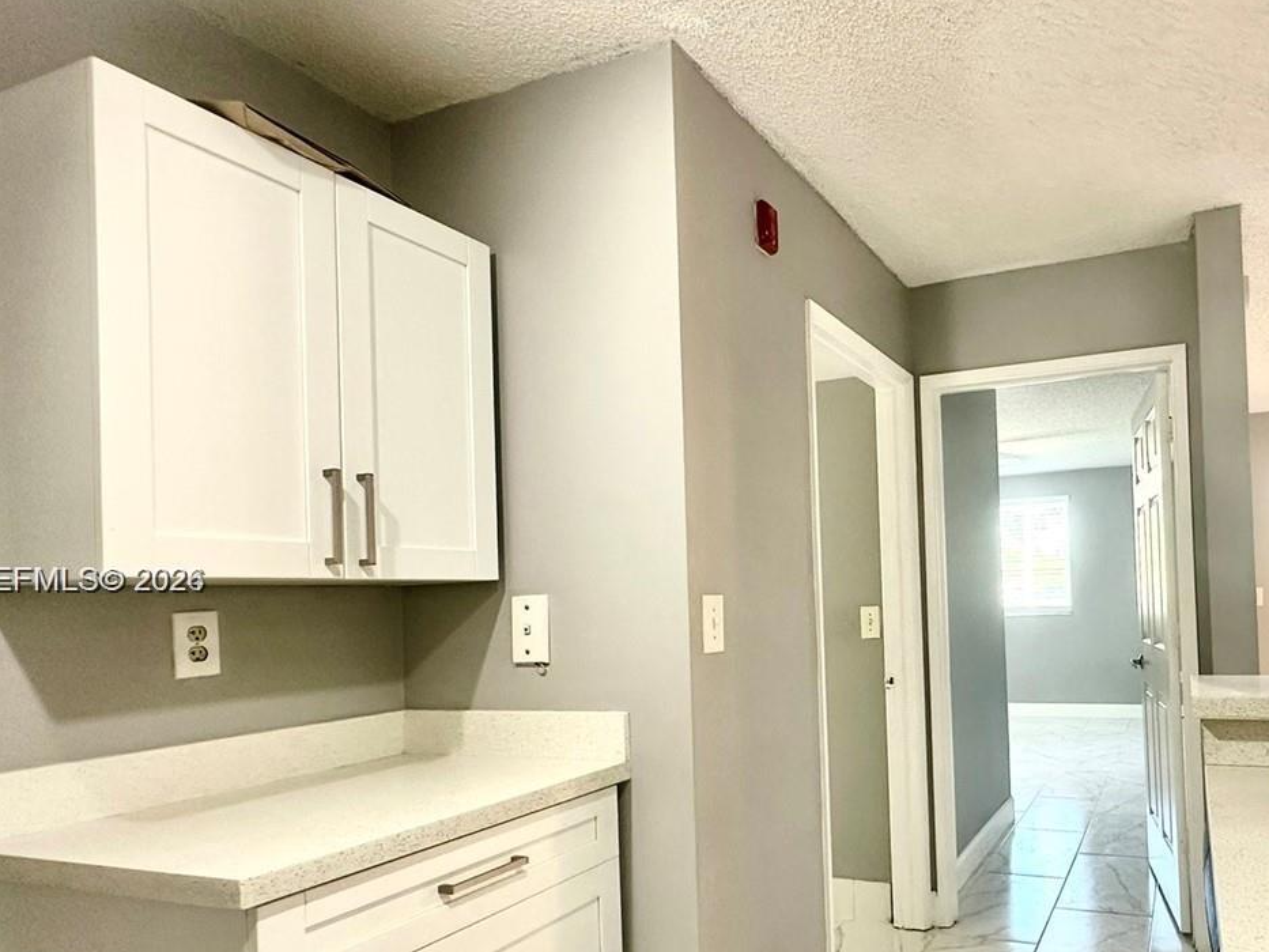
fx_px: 880
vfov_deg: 56.3
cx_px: 869
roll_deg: +1.6
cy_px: 582
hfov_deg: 69.1
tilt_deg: +1.4
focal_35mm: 24
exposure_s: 1/60
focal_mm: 2.22
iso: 160
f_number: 2.2
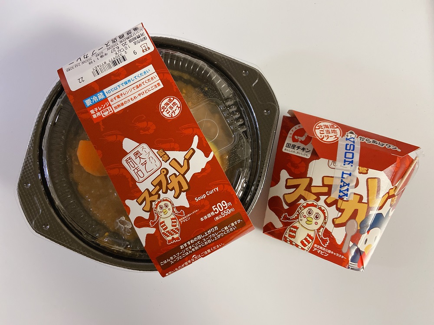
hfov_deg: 67.3
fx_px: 326
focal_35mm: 26
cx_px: 217
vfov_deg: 53.1
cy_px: 162
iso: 500
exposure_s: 1/50
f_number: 1.8
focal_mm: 4.25
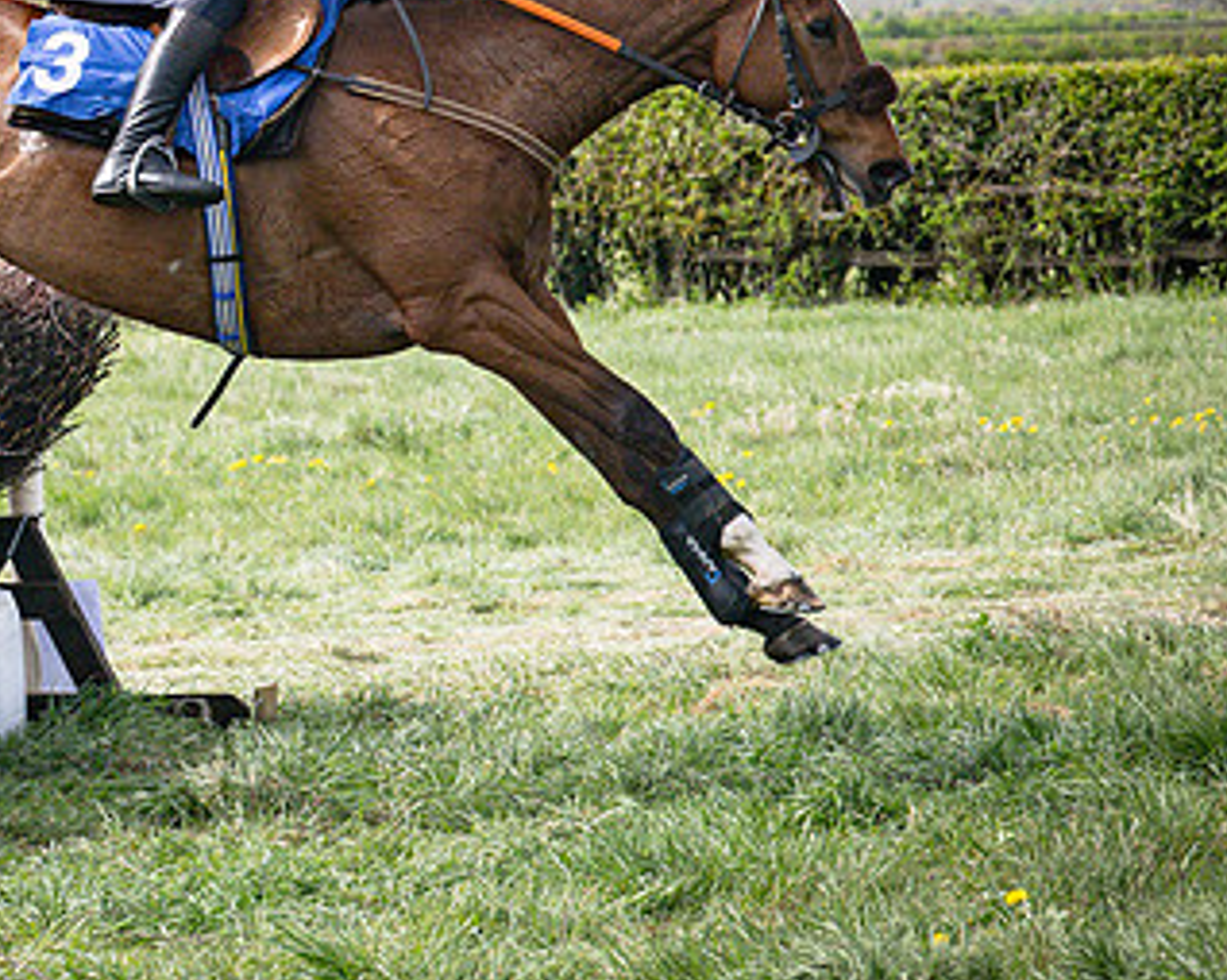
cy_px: 52
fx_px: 7839
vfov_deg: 7.1
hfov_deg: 8.9
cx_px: 463
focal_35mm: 216
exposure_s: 1/3200
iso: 400
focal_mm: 71
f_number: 5
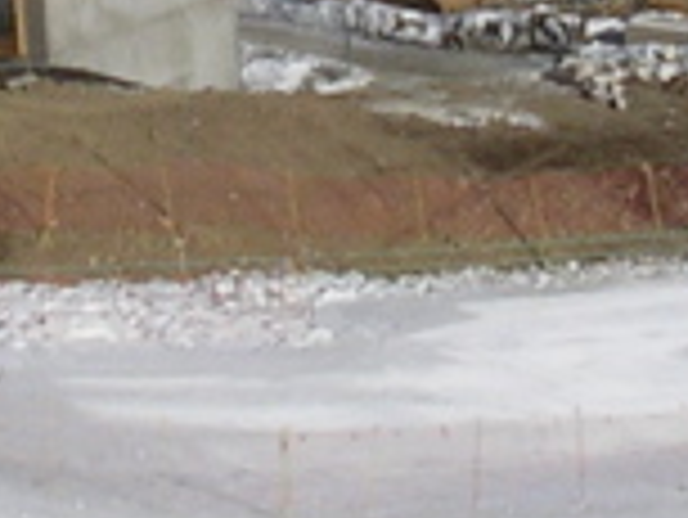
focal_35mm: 208
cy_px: -126
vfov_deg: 7.1
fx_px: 4137
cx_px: 405
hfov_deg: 9.5
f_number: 5.6
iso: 50
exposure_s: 1/722
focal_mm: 5.8
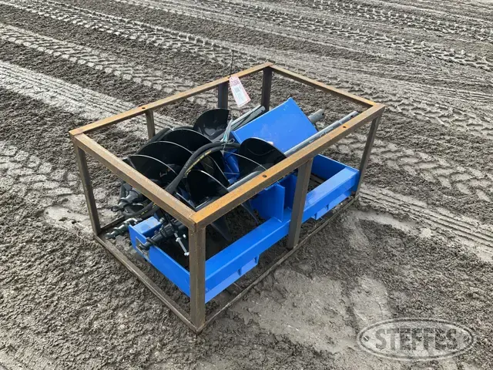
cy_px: 185
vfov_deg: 48.2
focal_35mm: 29
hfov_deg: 61.7
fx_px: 413
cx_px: 246
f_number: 1.8
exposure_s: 1/187
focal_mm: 3
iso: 20
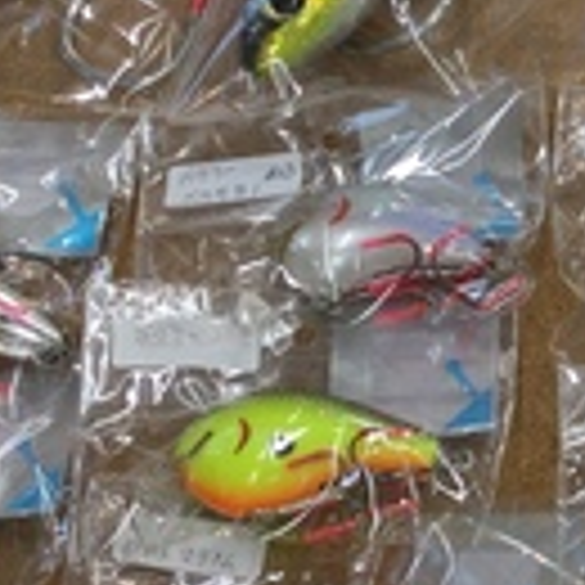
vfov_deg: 13.8
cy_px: 270
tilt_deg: -64.7
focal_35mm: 126
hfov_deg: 13.0
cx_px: 914
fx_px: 2409
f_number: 2.4
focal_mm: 3.3
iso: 32
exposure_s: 1/60
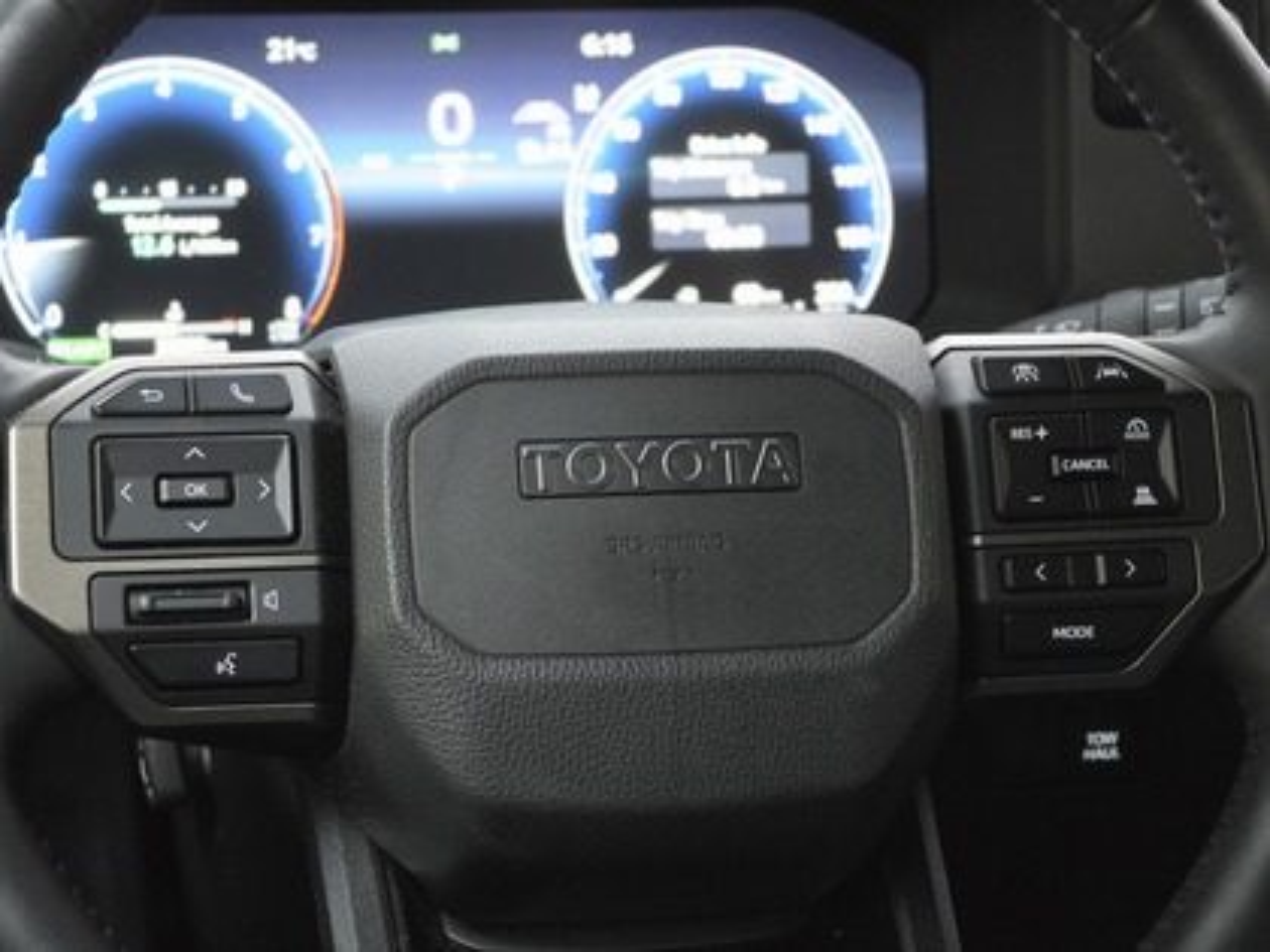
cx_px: 635
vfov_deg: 12.9
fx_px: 4219
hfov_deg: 17.1
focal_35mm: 115
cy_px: 476
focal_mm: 18.6
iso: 1600
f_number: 2.9
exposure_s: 1/30
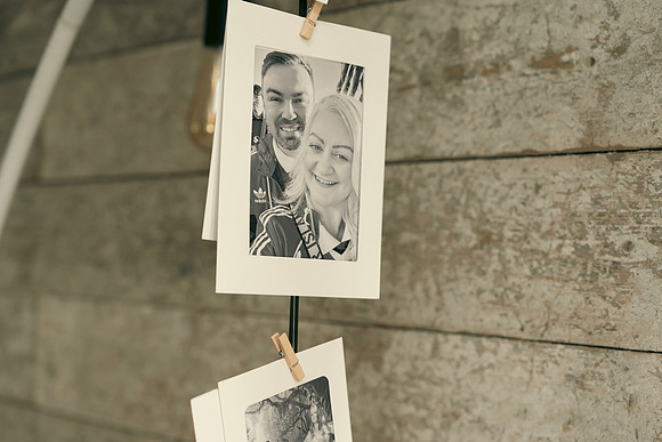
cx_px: 331
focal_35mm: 62
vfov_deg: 21.9
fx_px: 1140
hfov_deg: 32.4
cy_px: 221
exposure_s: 1/200
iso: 1250
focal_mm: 62
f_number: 3.5
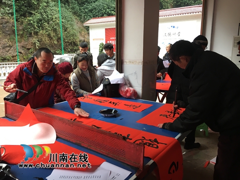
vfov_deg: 48.2
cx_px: 120
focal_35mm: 29
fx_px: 201
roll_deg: +0.2
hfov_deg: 61.7
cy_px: 90
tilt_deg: -11.1
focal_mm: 4.15
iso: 40
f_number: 2.2
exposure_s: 1/33
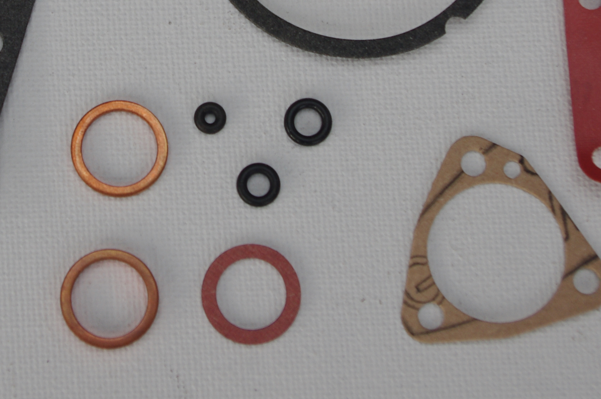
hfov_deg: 18.8
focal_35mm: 108
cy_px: -86
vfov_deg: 12.3
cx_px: 143
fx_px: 1801
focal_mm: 28.13
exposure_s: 1/160
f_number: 5
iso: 200
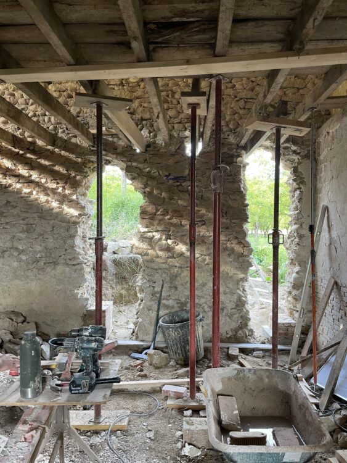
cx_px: 174
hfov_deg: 53.1
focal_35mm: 26
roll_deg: -0.8
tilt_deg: +0.0
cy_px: 232
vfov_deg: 67.3
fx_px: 347
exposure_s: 1/66
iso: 125
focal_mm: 4.2
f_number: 1.6
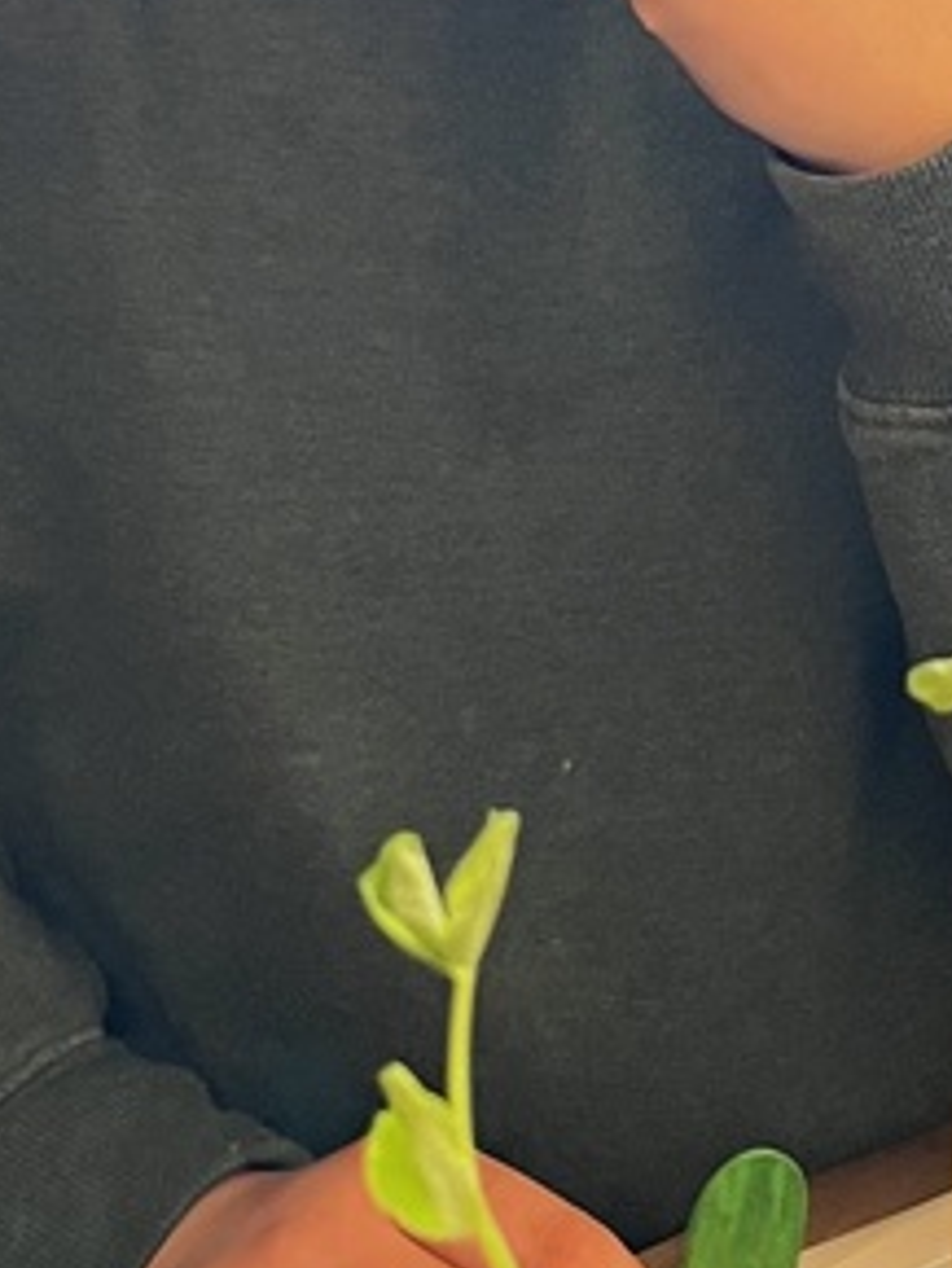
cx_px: 882
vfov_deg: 20.8
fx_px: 3371
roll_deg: +1.3
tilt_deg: -10.6
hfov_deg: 15.9
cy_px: 75
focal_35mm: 92
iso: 125
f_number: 1.6
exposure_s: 1/79
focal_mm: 5.1
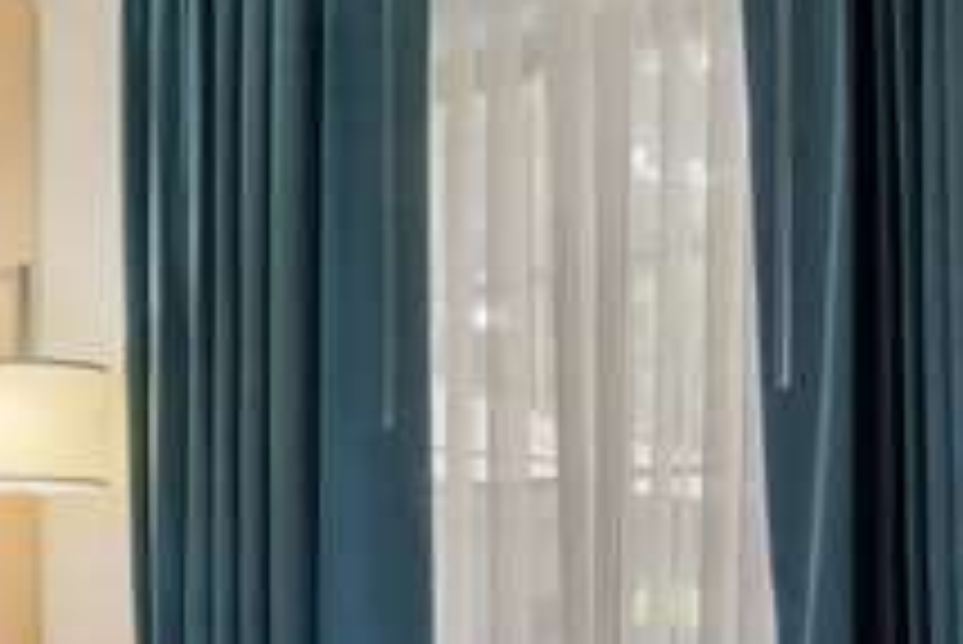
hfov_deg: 26.3
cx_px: -236
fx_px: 1793
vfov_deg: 19.1
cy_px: 793
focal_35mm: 67
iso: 320
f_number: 11
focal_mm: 14
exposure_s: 1
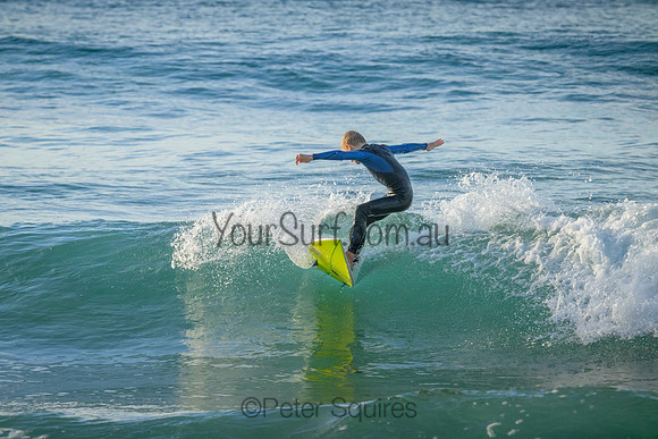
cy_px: 220
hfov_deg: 4.5
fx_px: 8409
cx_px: 329
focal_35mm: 460
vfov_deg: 3.0
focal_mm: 460
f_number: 11
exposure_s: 1/2000
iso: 2500
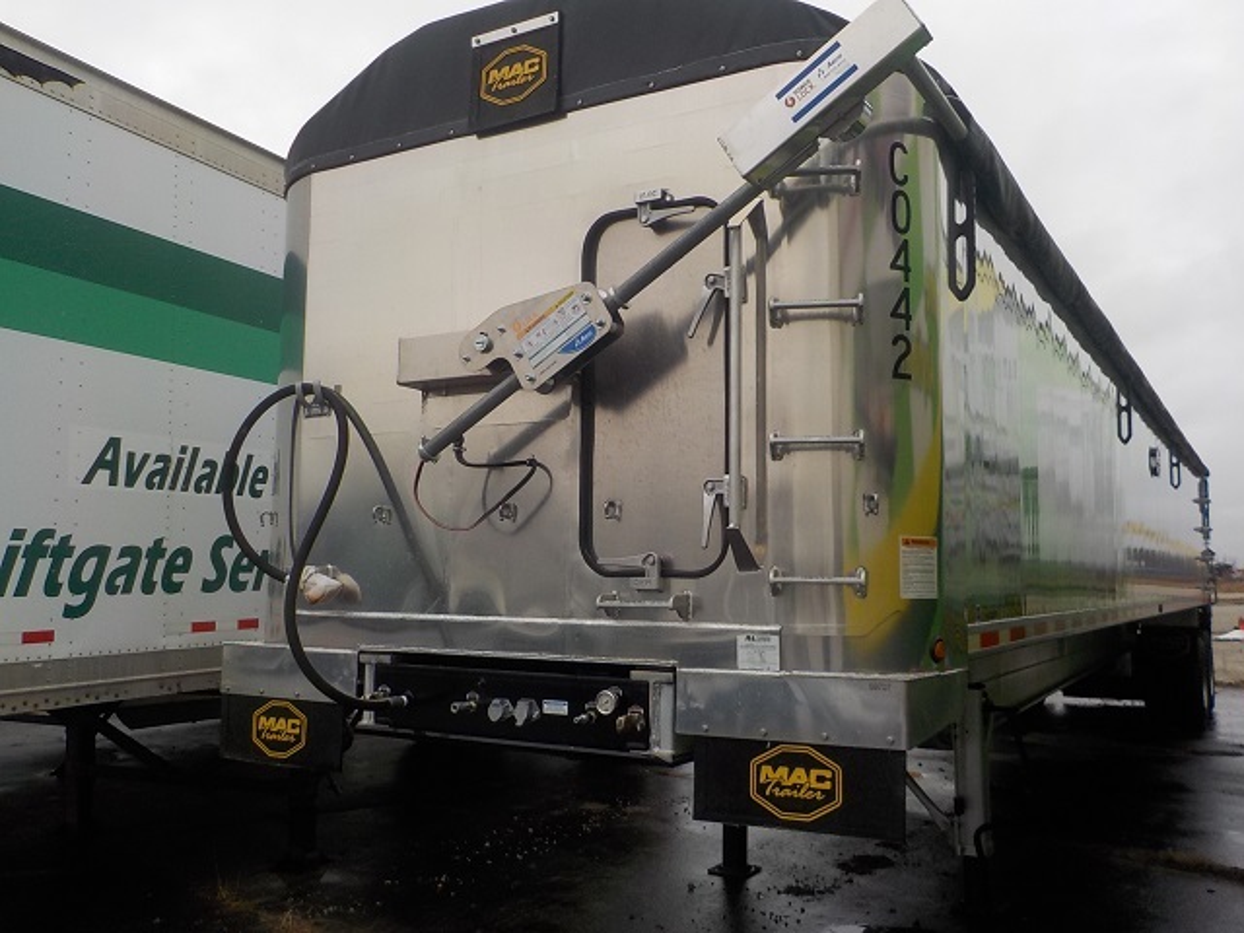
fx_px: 1078
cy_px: 466
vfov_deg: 46.8
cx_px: 622
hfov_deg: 60.0
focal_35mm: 30
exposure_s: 1/160
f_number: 3.3
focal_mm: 4.1
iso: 125
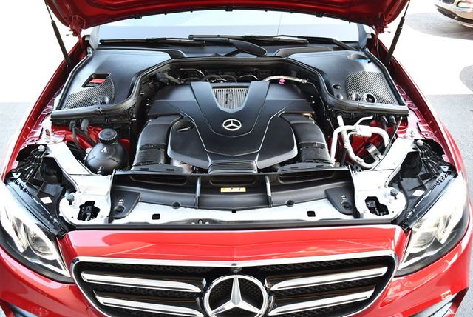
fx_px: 473
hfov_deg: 53.1
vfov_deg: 36.9
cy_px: 158
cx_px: 236
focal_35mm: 36
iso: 800
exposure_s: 1/200
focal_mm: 18
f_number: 3.5
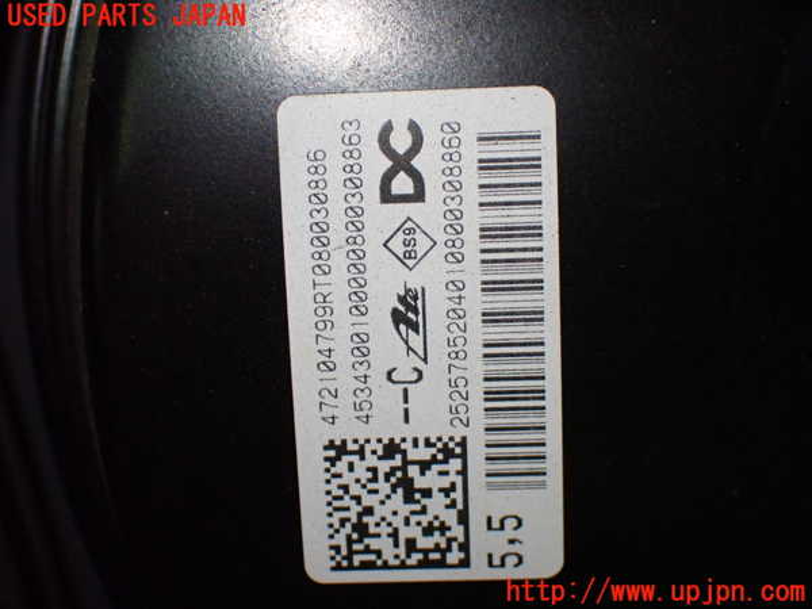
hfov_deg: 33.2
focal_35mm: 58
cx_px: 406
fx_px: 1361
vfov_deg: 25.2
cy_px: 304
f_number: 3.5
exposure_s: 1/160
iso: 800
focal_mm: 10.35
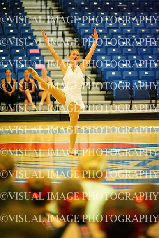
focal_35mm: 150
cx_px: 80
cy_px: 119
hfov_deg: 9.2
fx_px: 993
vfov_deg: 13.7
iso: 25600
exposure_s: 1/1600
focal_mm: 150
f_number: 2.8
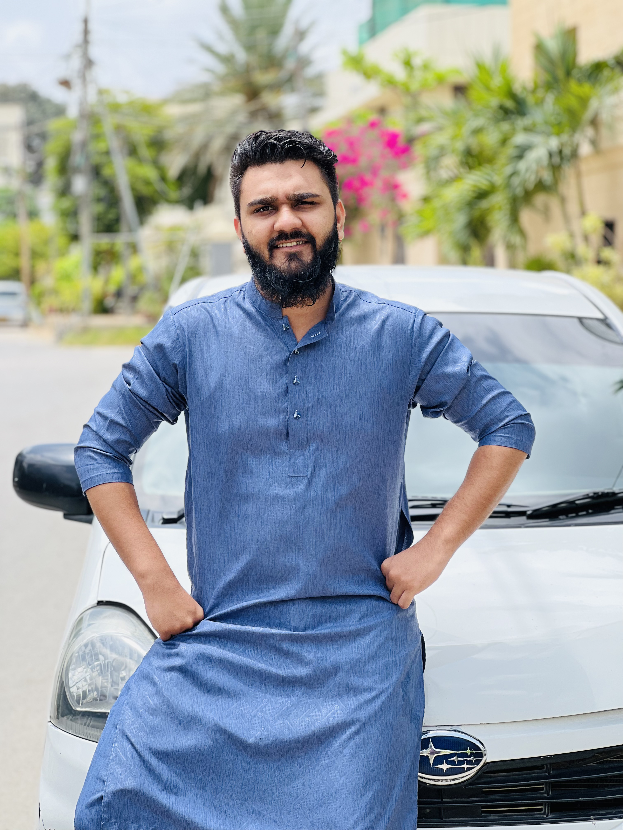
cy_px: 415
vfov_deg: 25.3
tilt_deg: -2.1
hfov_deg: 19.1
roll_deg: +1.2
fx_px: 1848
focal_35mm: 77
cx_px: 312
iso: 25
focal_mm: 9
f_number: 2.8
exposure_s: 1/279
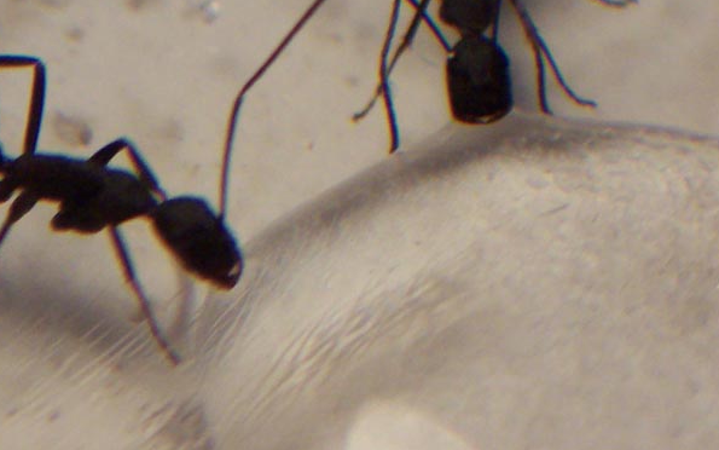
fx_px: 6036
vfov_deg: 4.3
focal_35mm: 308
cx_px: 225
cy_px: 48
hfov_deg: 6.8
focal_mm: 22.4
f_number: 4.9
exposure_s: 1/125
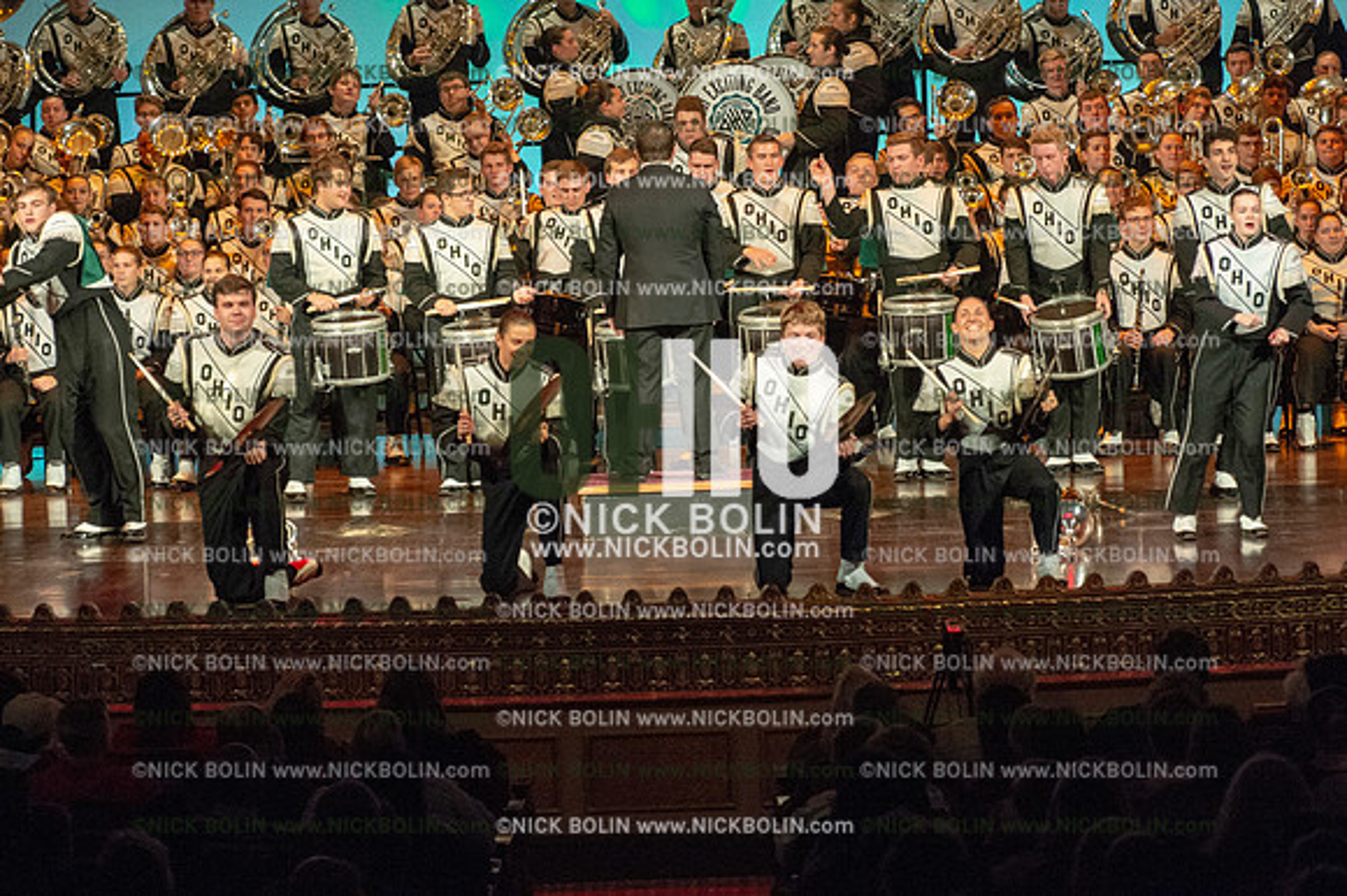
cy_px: 448
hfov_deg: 12.1
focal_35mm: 170
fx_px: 6357
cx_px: 674
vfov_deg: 8.1
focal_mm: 170
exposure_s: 1/320
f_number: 5.6
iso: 8000
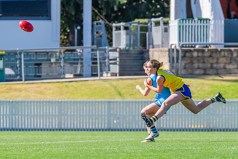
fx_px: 4505
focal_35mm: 681
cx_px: 170
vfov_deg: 2.0
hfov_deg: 3.0
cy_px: 92
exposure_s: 1/1250
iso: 800
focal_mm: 420
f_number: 7.1
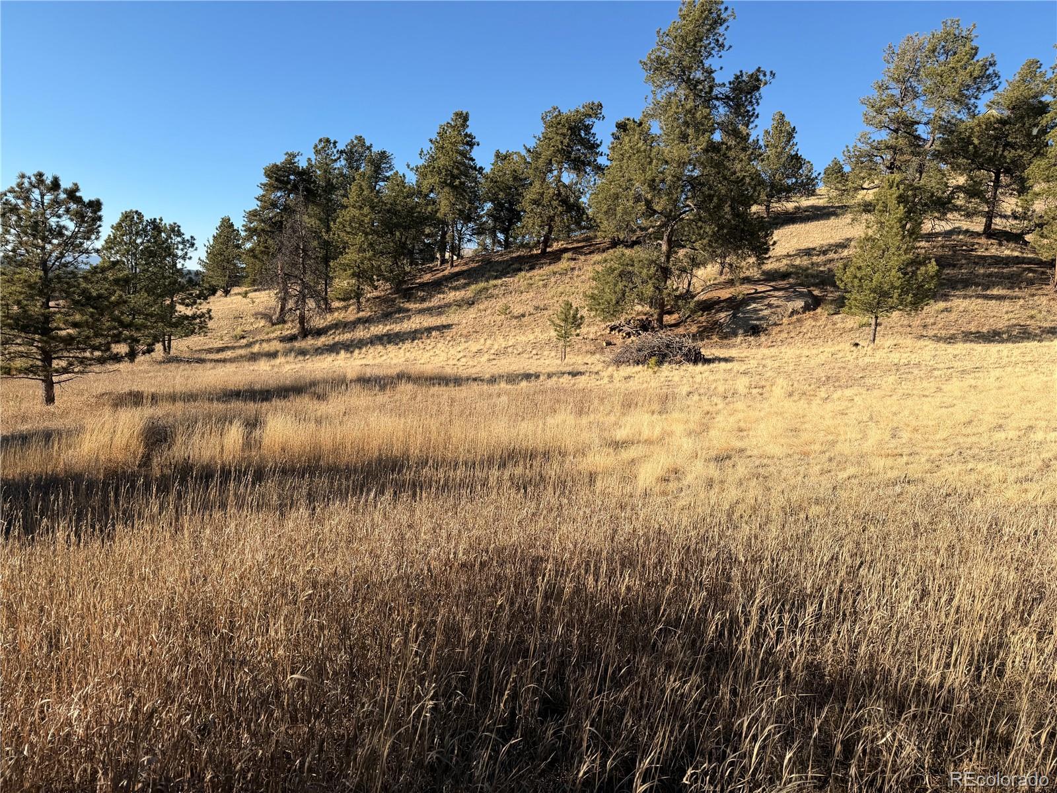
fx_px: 733
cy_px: 396
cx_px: 528
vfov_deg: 56.8
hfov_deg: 71.6
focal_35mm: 24
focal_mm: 6.76
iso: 80
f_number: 1.78
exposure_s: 1/2703
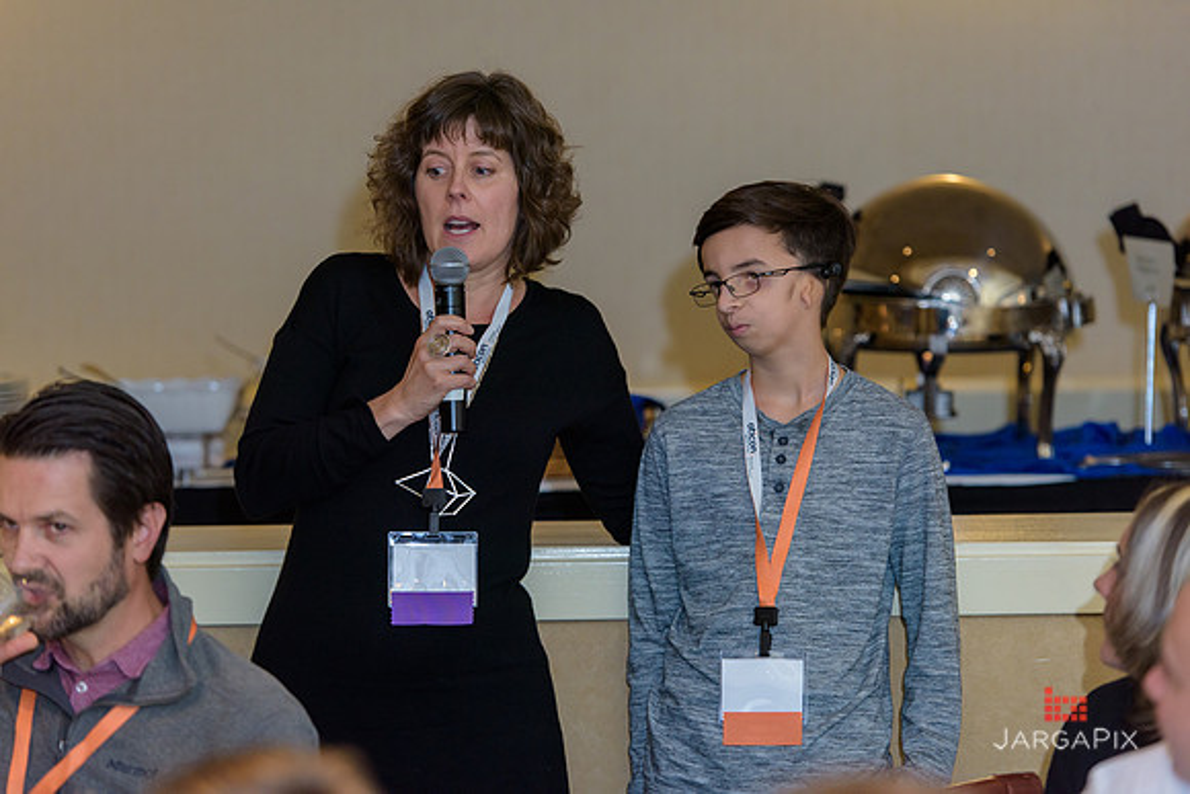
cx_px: 595
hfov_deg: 14.7
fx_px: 4629
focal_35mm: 140
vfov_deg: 9.8
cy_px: 397
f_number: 3.5
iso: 1250
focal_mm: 140
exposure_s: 1/125
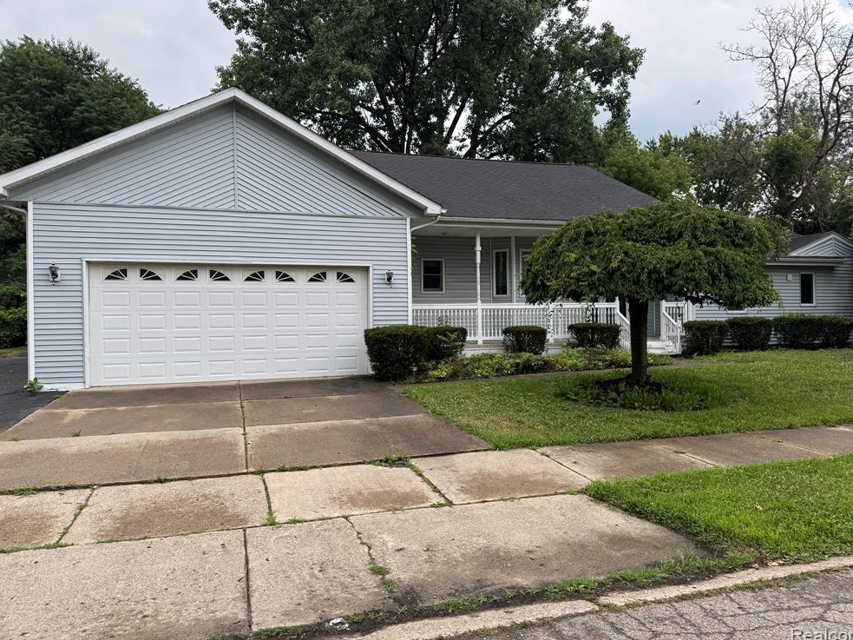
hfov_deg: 69.4
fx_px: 616
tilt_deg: -0.8
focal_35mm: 25
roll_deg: +0.6
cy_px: 315
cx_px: 434
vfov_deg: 54.9
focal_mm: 6.76
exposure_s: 1/645
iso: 80
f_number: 1.78
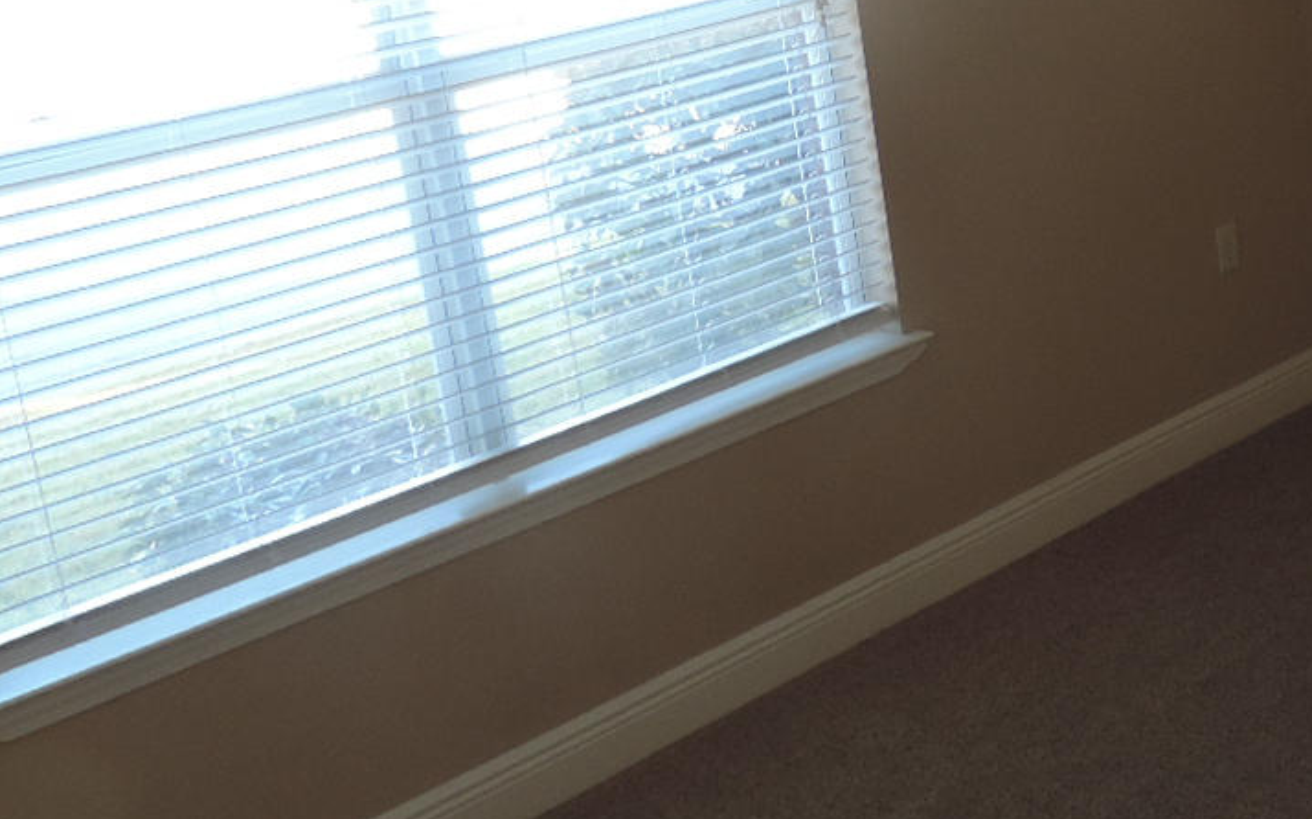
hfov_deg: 33.3
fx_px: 2038
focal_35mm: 57
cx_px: 1248
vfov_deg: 22.0
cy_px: 37
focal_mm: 4.3
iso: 160
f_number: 3
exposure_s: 1/30
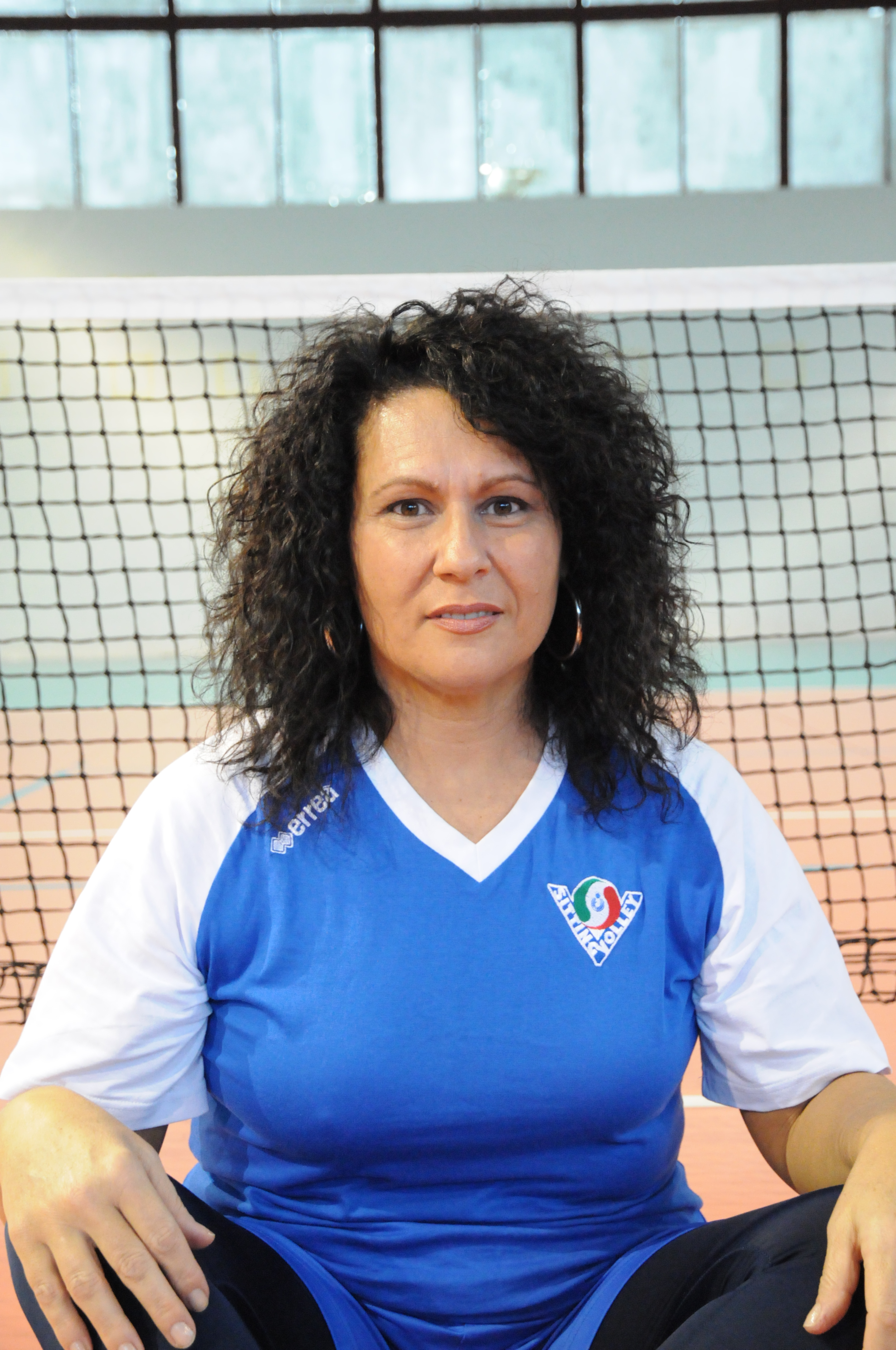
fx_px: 1965
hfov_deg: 25.7
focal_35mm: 52
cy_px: 675
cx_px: 448
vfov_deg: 37.9
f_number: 5
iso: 3200
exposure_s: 1/100
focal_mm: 35
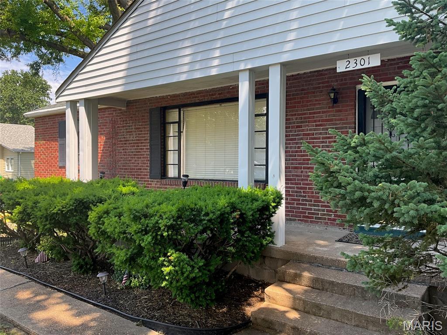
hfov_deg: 61.7
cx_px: 224
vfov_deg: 48.2
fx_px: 374
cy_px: 168
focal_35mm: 29
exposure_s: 1/259
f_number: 1.8
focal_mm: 3
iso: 25
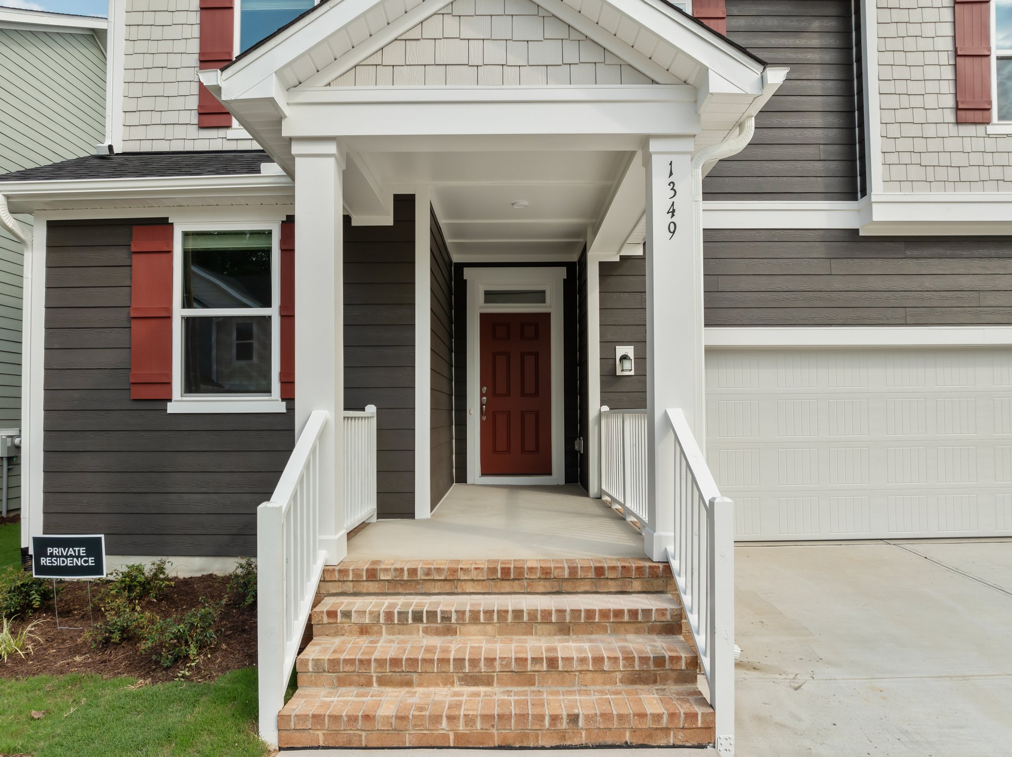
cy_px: 378
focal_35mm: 24
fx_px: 701
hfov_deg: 71.6
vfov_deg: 56.8
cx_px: 506
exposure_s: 1/1250
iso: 100
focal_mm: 12.29
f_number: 2.8
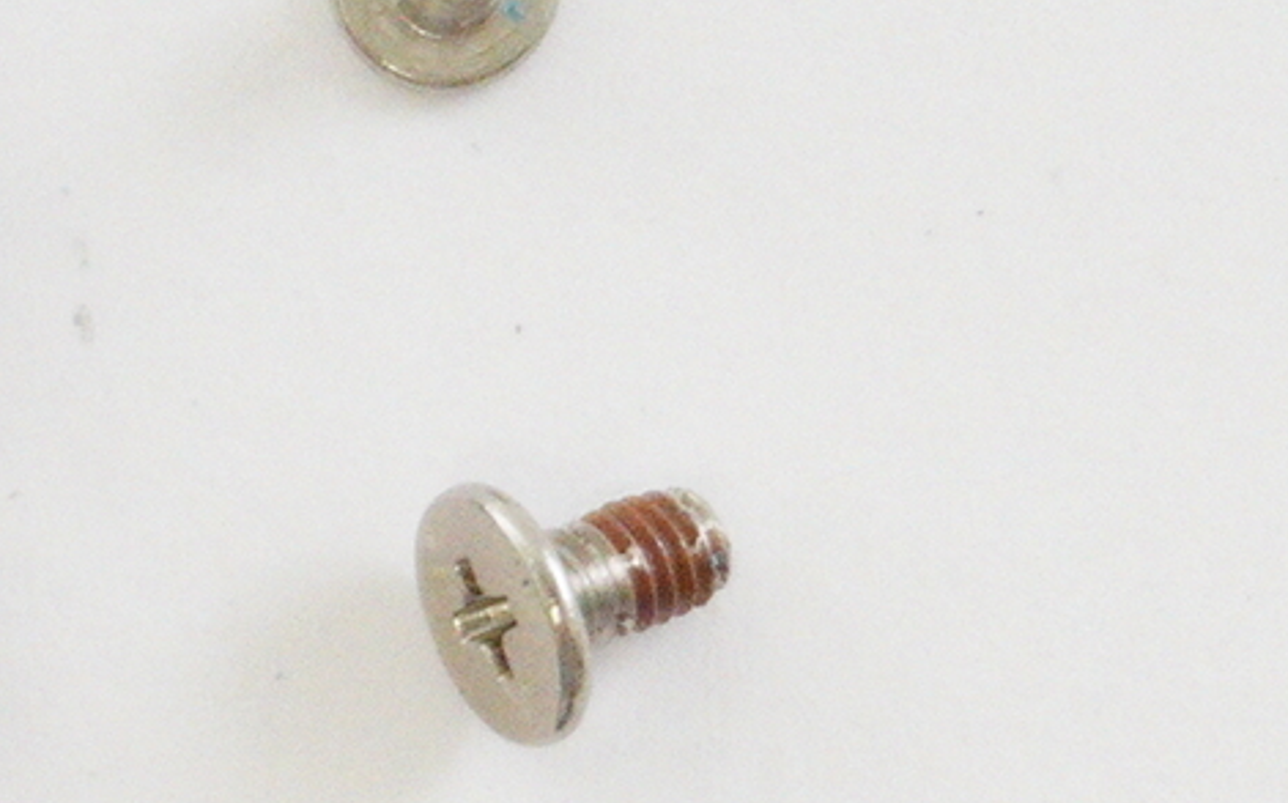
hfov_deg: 6.7
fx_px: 10839
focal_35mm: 309
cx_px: -825
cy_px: 811
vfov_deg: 4.2
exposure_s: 1/200
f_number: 5.6
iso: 4000
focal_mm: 38
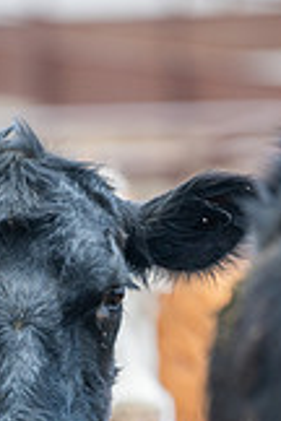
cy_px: 400
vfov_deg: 3.7
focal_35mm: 556
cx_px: 23
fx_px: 6509
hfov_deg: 2.5
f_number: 2.8
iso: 125
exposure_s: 1/800
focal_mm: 200
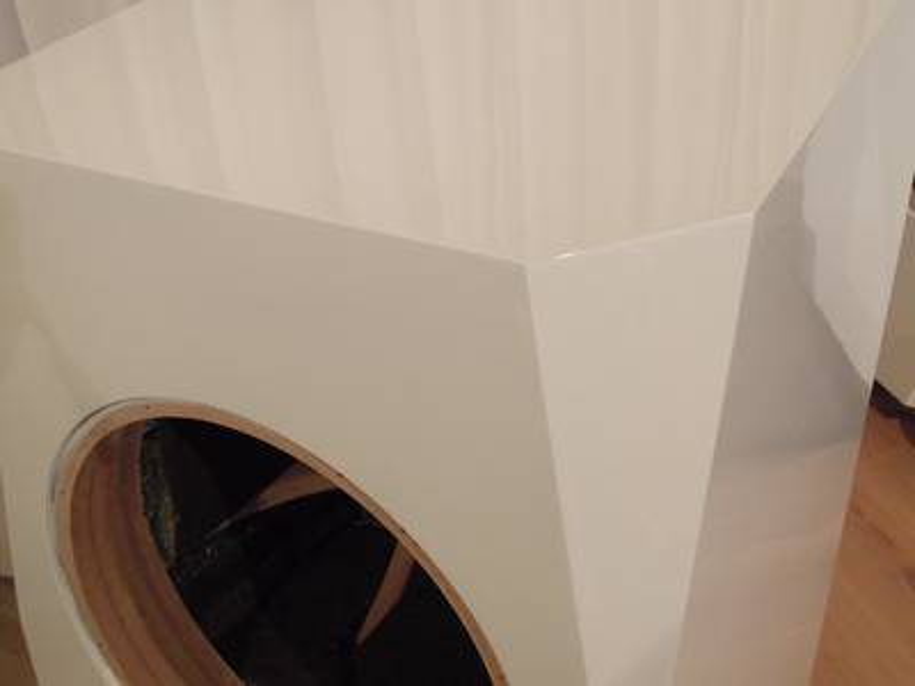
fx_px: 1189
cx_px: 458
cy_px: 343
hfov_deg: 42.1
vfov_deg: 32.2
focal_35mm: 45
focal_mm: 8.1
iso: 560
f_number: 3.5
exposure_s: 1/13
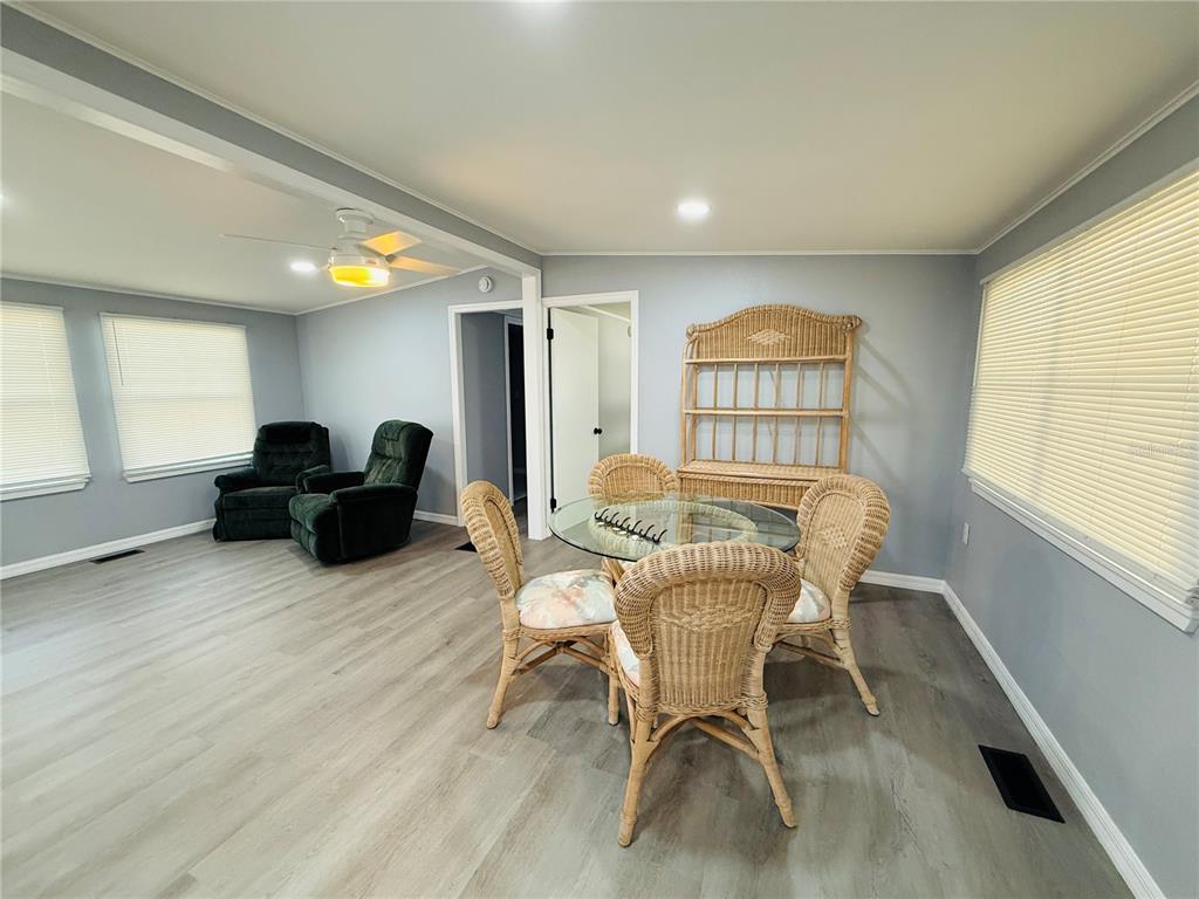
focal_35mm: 14
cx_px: 600
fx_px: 485
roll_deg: -0.1
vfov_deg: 85.7
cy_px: 450
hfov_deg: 102.1
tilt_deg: -7.2
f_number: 2.2
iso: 320
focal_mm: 2.22
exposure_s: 1/120
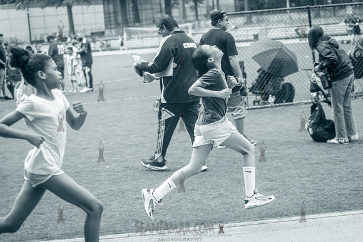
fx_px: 807
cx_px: 182
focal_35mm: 80
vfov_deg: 17.1
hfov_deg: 25.4
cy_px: 121
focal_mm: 80
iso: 400
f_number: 4
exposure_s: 1/1000
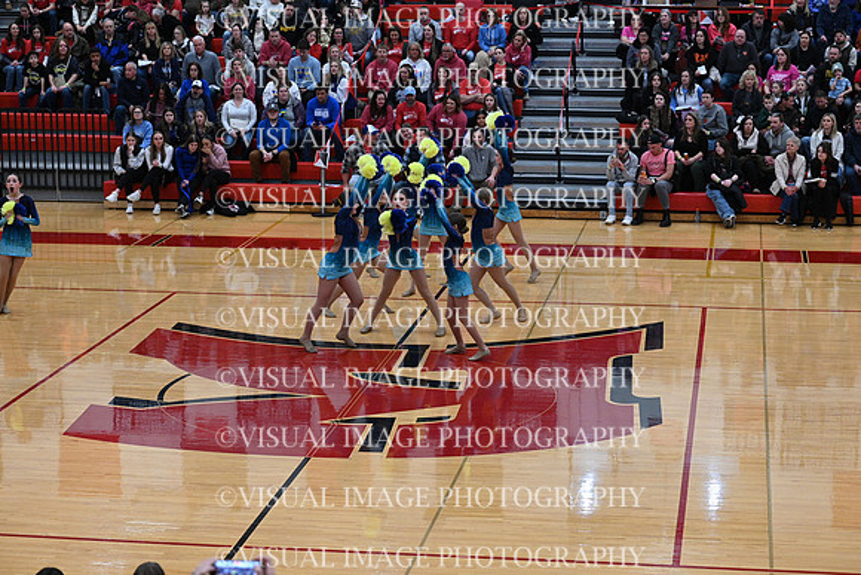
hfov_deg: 24.8
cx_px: 430
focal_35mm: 82
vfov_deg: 16.7
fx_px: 1962
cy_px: 288
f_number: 4
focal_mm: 82
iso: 4000
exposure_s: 1/400
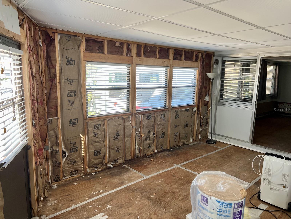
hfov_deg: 67.3
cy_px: 110
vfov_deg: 53.1
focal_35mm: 26
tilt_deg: -9.0
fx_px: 219
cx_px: 146
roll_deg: -0.7
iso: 50
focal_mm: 5.7
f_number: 1.5
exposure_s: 1/121
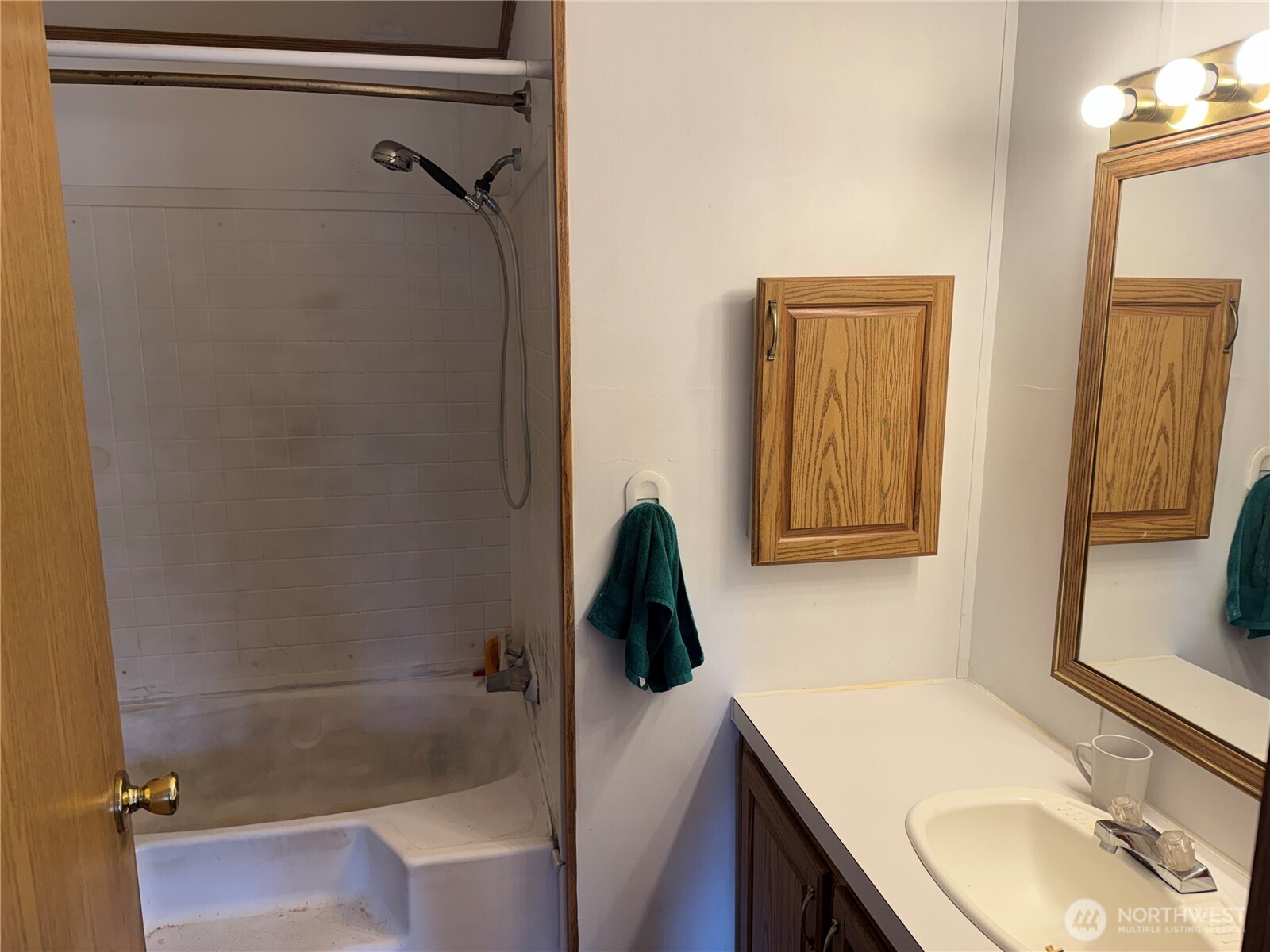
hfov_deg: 71.6
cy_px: 476
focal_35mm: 24
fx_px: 881
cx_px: 635
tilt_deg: -10.9
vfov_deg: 56.8
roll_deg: -0.6
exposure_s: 1/120
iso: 64
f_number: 1.78
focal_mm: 6.76
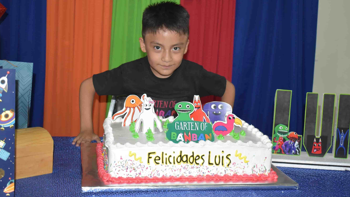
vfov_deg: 24.1
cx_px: 173
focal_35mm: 50
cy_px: 81
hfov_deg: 41.7
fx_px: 460
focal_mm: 31
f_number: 4.2
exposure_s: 1/60
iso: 1600
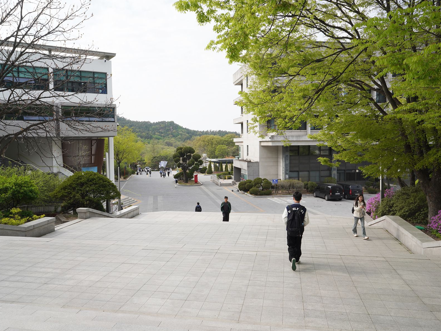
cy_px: 164
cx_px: 211
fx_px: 369
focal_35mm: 29
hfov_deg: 61.6
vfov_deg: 48.2
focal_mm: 24
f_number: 10
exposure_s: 1/100
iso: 100
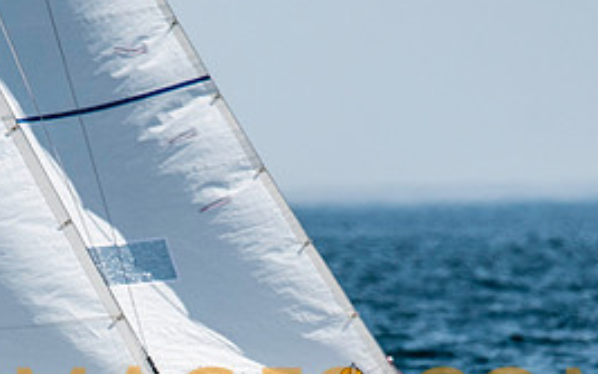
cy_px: 448
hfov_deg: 1.8
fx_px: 18779
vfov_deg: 1.1
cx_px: 87
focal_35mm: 1152
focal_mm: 300
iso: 320
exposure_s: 1/3200
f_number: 5.6
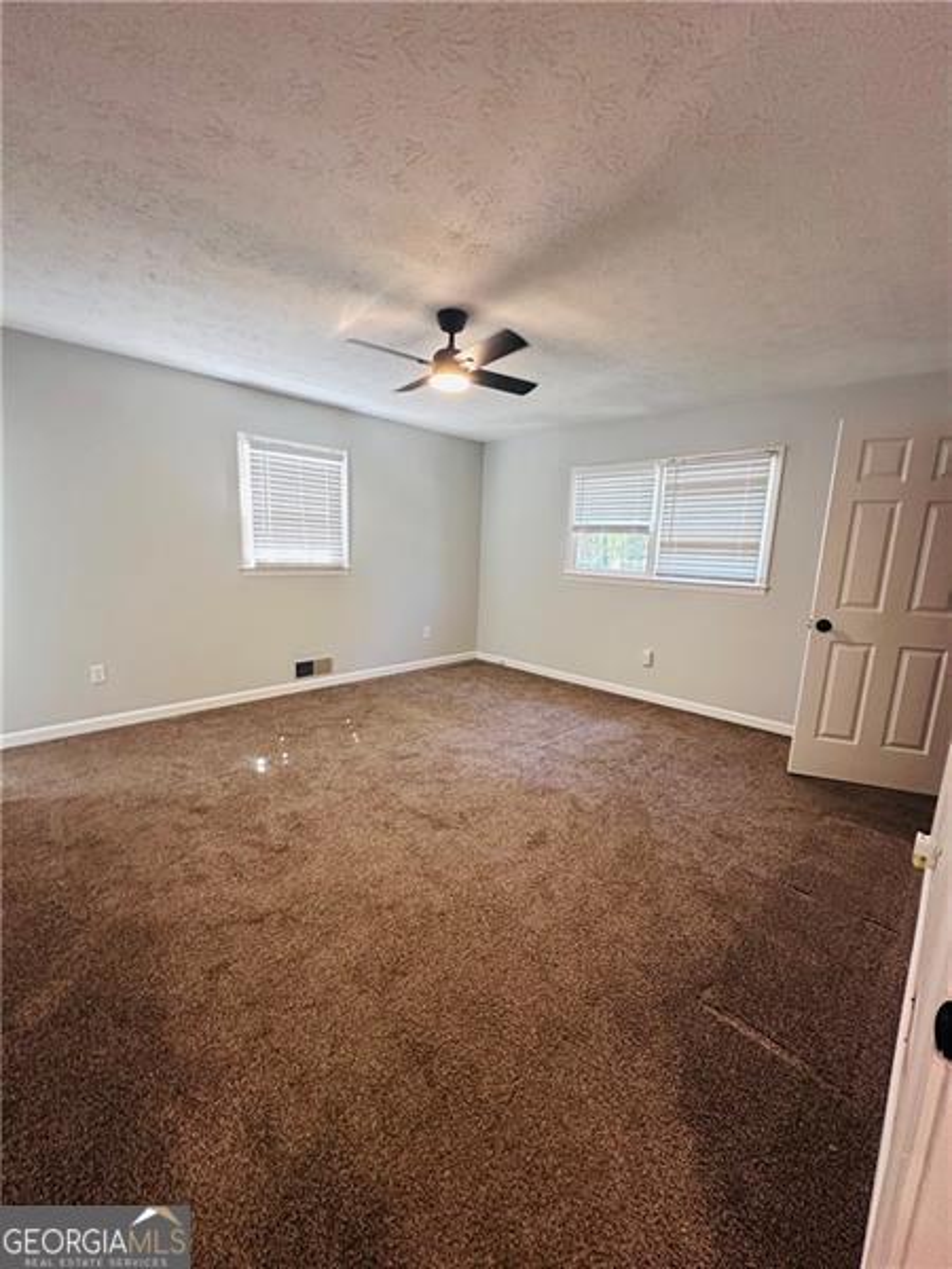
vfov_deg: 102.1
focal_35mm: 14
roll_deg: -2.7
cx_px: 476
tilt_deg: -9.8
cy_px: 634
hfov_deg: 85.7
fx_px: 513
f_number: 2.2
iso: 250
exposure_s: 1/63
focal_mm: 2.22
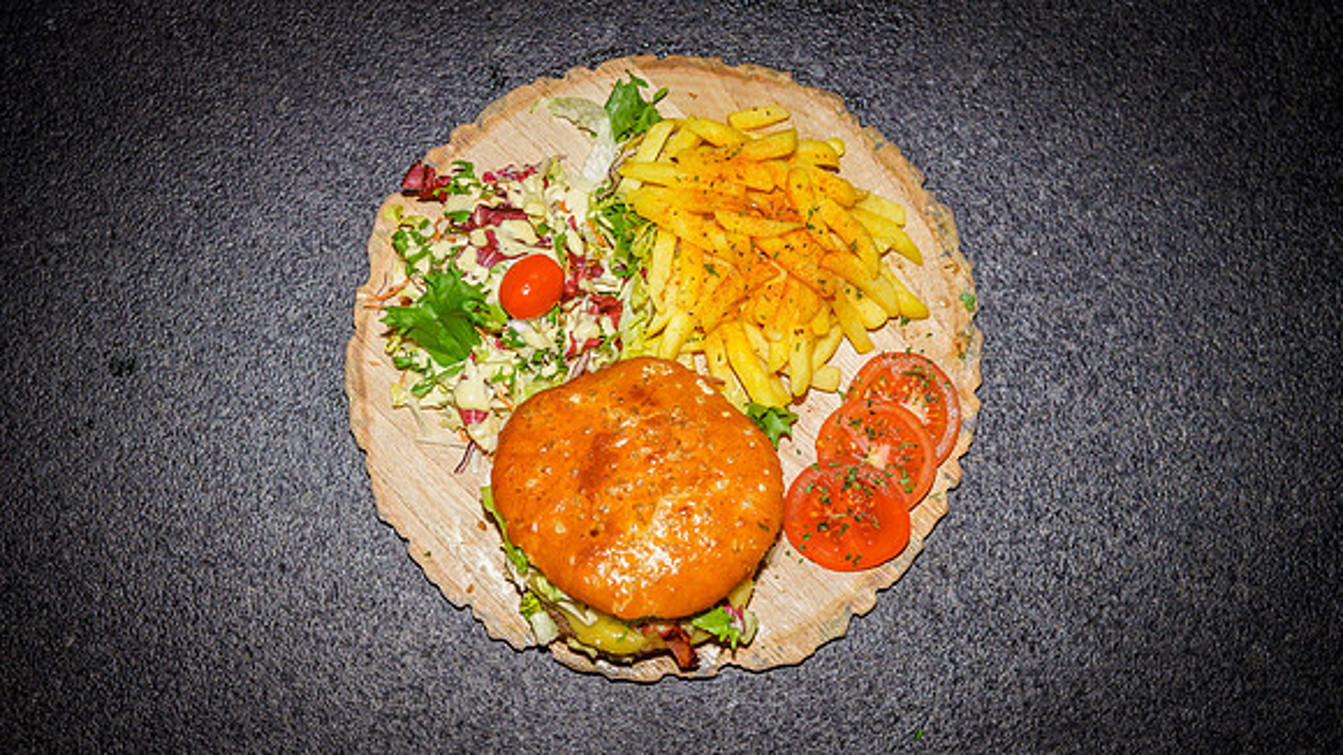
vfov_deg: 16.1
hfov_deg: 28.3
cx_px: 658
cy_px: 422
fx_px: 2664
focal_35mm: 75
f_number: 4
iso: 100
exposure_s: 1/250
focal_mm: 70
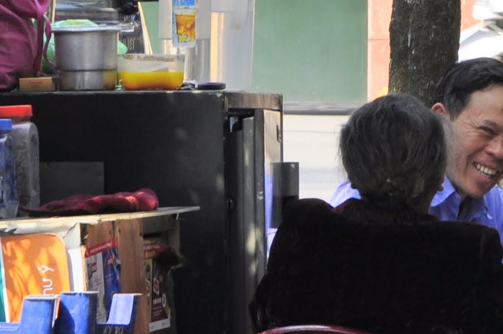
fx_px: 6113
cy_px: 148
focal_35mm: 438
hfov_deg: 4.7
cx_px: 611
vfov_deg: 3.1
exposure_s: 1/100
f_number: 9
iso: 200
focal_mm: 70
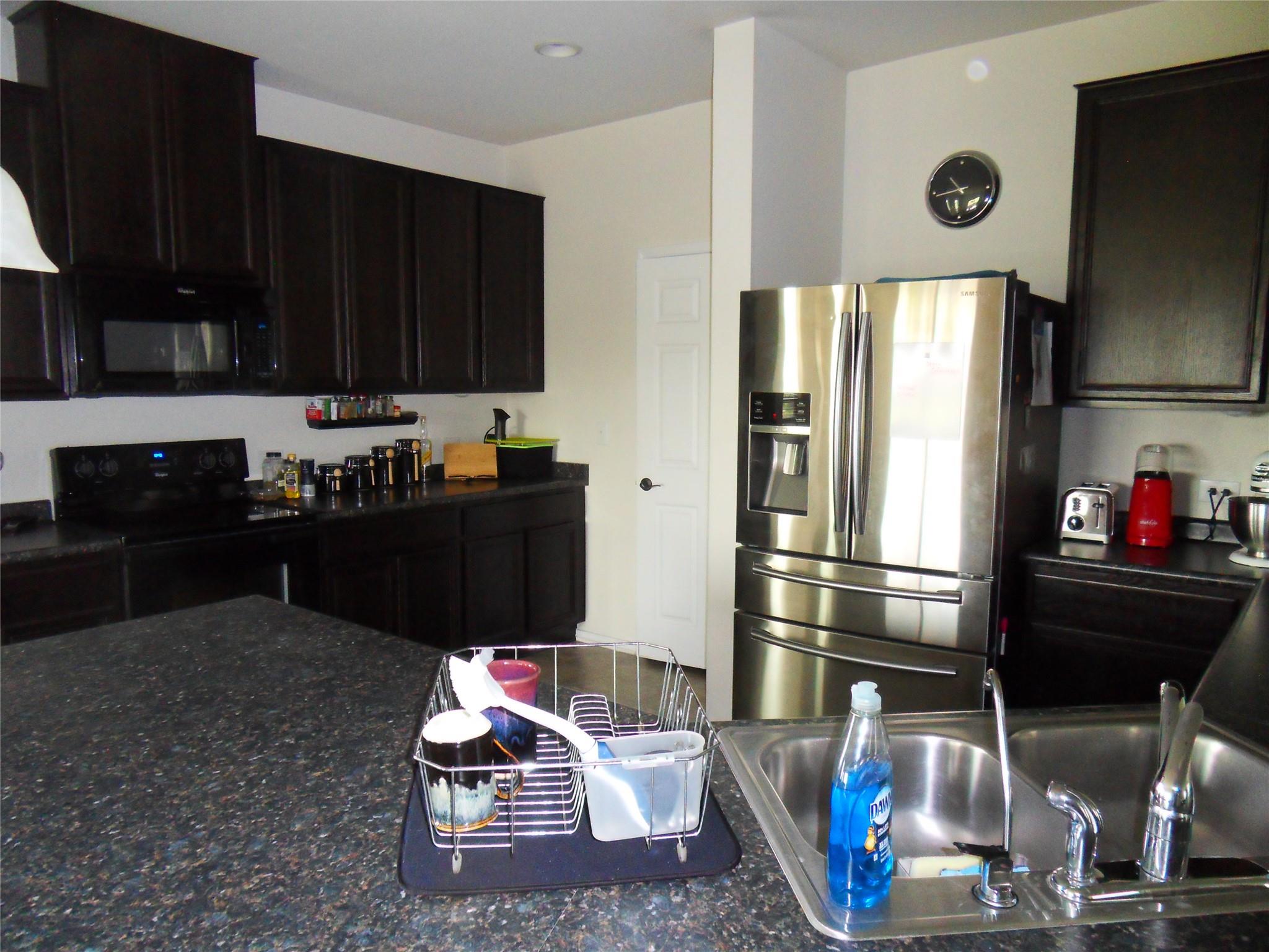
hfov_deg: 71.6
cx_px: 634
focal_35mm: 24
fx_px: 880
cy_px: 476
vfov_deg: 56.8
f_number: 3.3
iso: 400
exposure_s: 1/45
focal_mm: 4.2
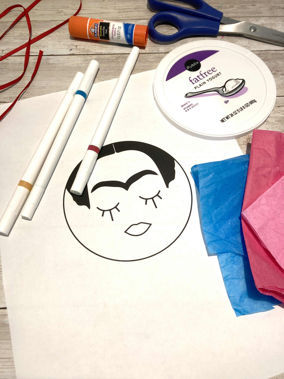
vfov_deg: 63.4
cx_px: 142
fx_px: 306
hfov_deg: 49.7
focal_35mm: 28
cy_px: 190
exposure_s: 1/120
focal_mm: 3.99
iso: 25
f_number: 1.8
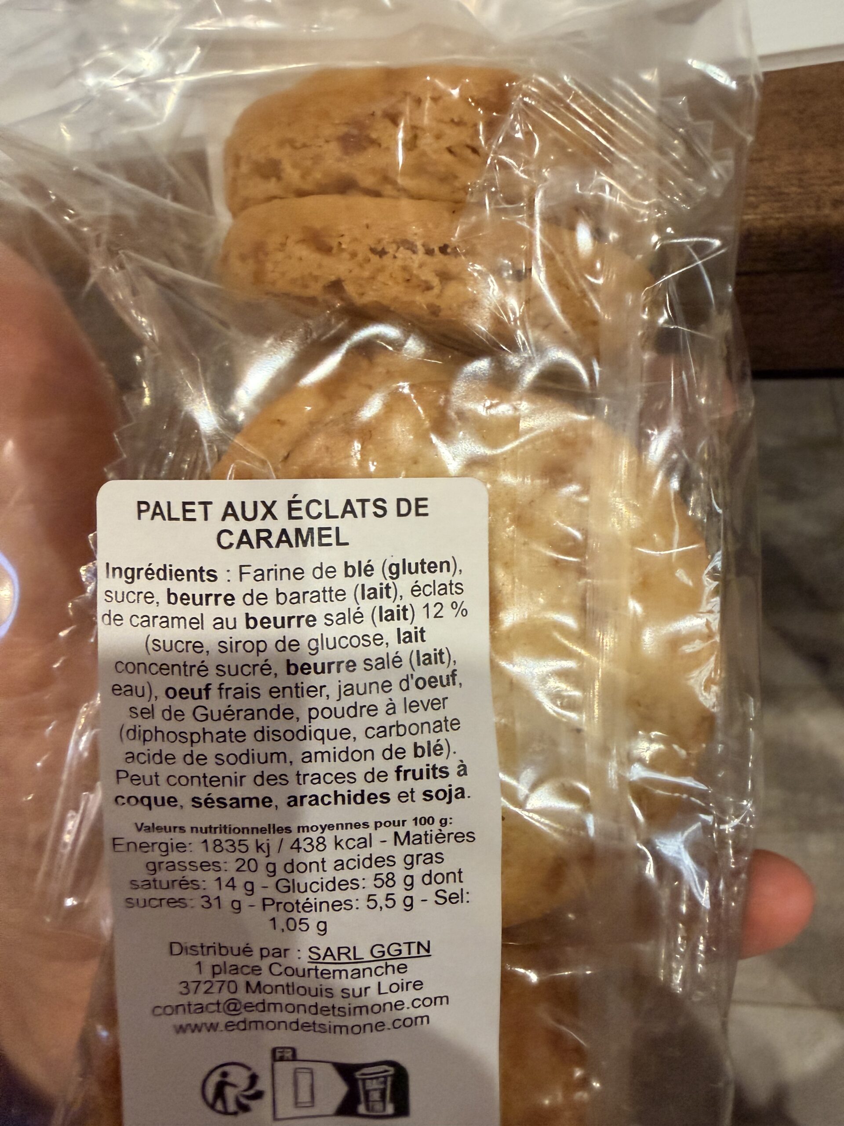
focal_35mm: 24
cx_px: 422
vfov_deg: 71.6
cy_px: 563
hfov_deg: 56.8
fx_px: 780
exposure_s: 1/52
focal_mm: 2.22
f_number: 2.2
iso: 500
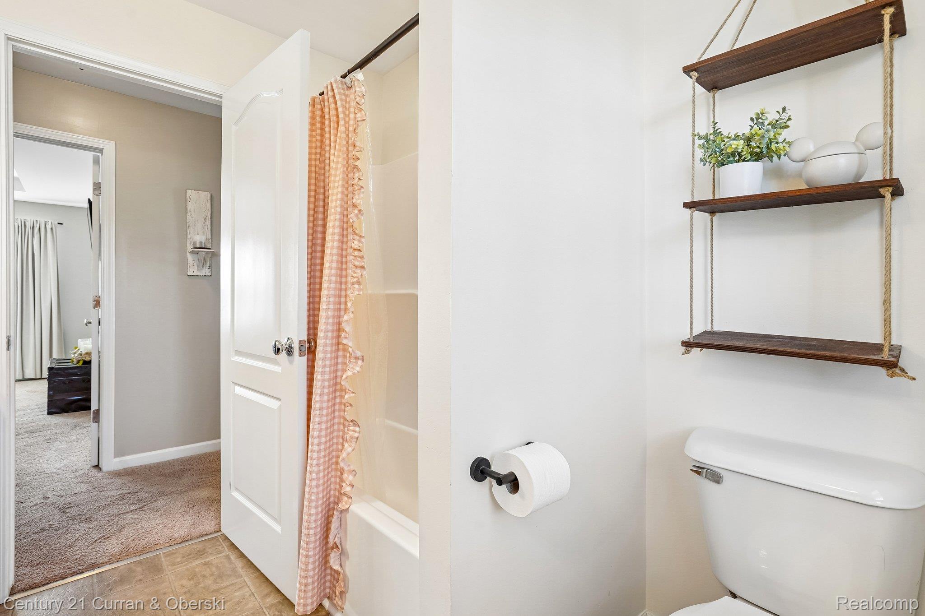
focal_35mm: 16
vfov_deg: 73.7
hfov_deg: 96.7
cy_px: 308
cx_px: 462
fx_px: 411
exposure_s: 1/20
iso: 250
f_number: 8
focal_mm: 16
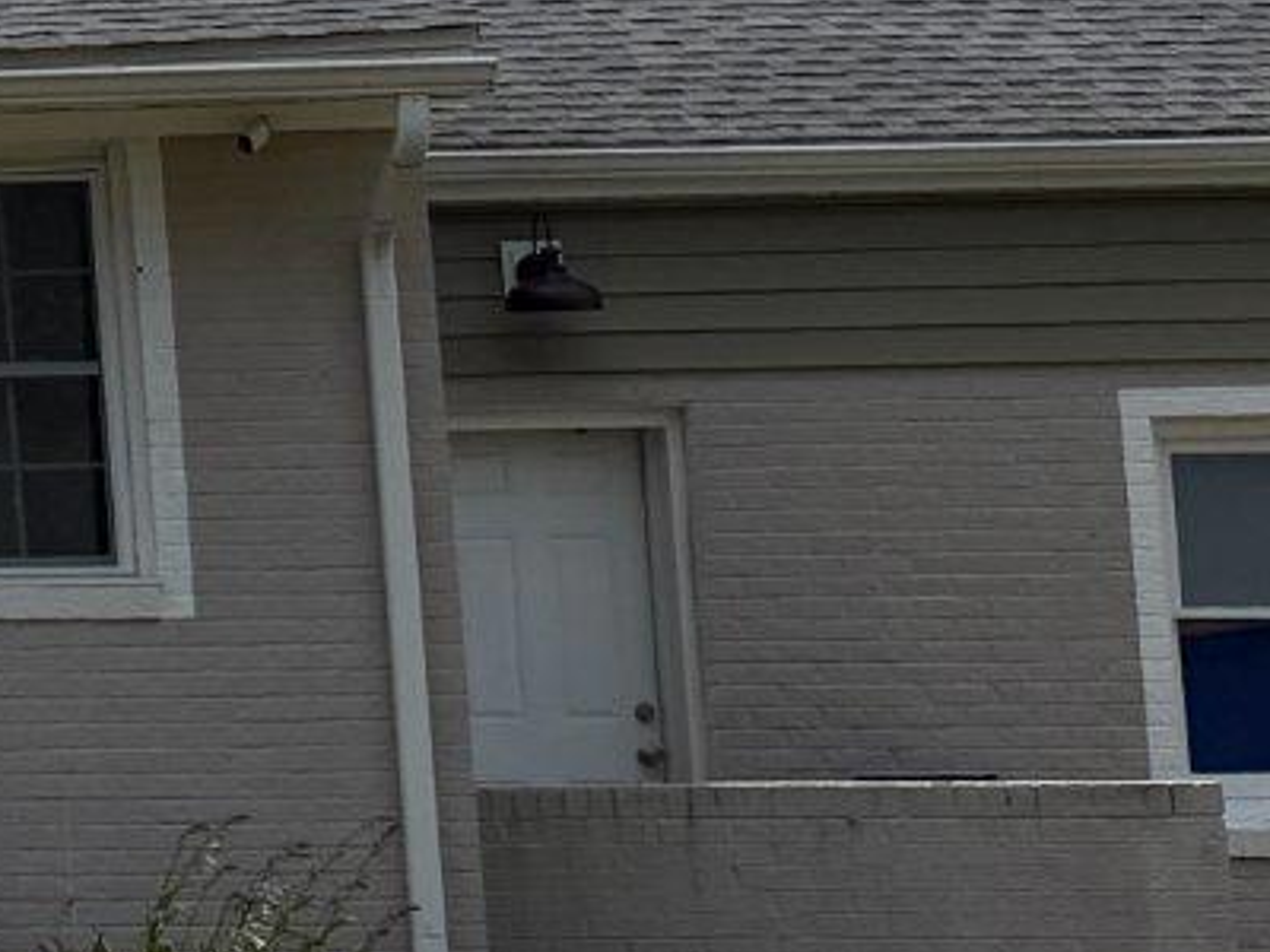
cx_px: -1699
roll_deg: +0.2
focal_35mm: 123
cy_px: 35
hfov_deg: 12.7
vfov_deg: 11.9
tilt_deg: +6.5
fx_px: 4513
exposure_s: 1/11905
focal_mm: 6.76
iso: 80
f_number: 1.78
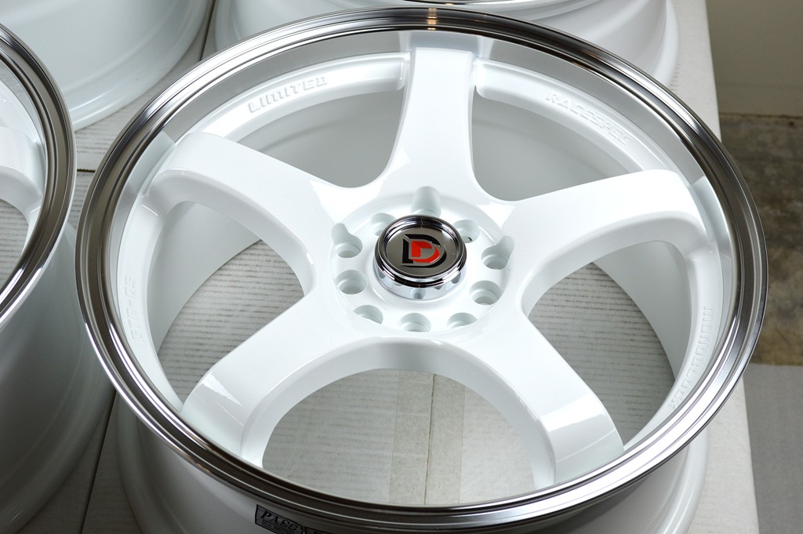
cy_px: 267
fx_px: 1337
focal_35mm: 60
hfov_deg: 33.4
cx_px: 402
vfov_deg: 22.6
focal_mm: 40
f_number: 8
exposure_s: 1/125
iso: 250
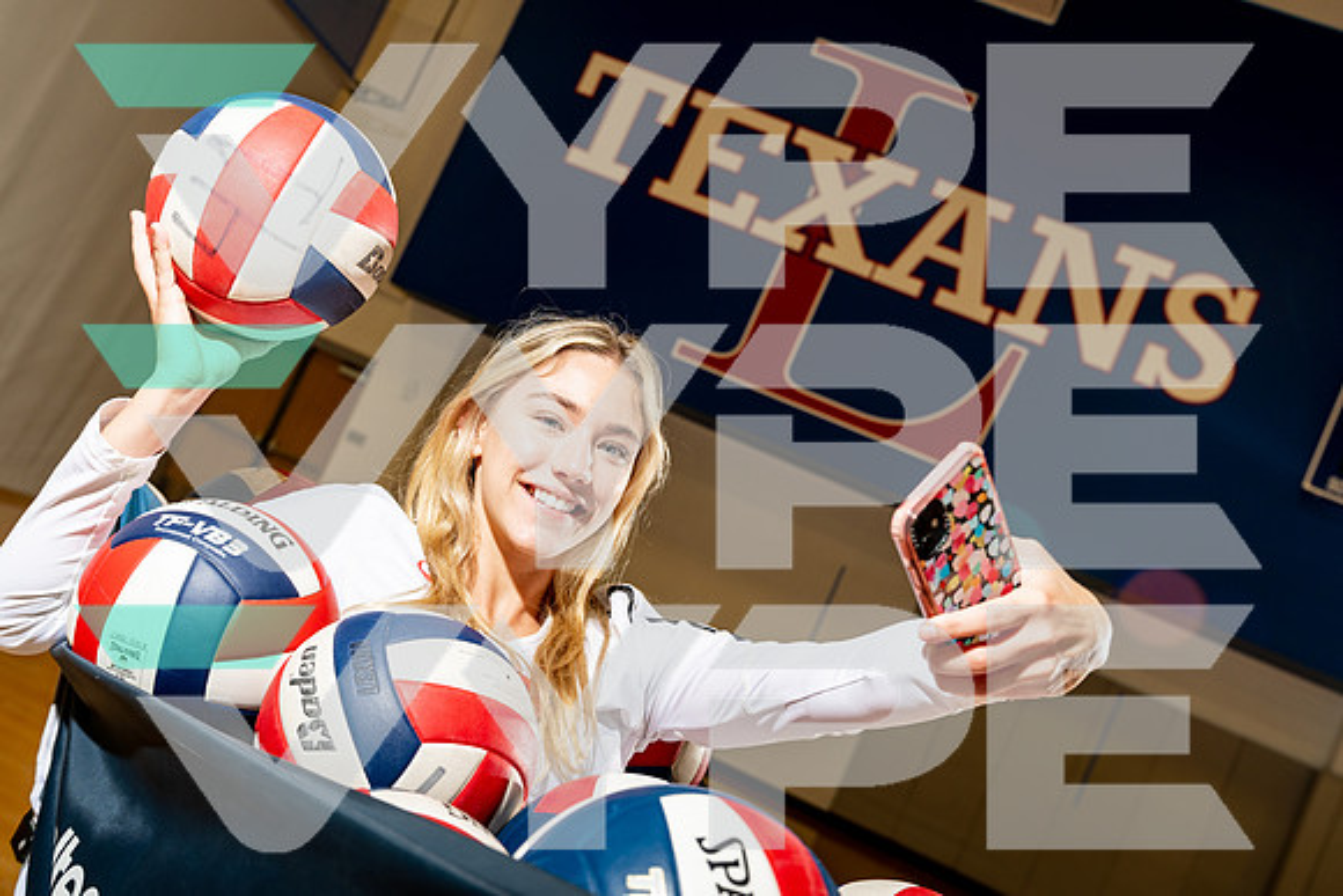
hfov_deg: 47.4
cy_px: 448
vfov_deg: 32.6
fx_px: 1530
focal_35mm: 41
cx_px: 672
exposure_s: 1/250
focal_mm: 41
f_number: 5.6
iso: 250
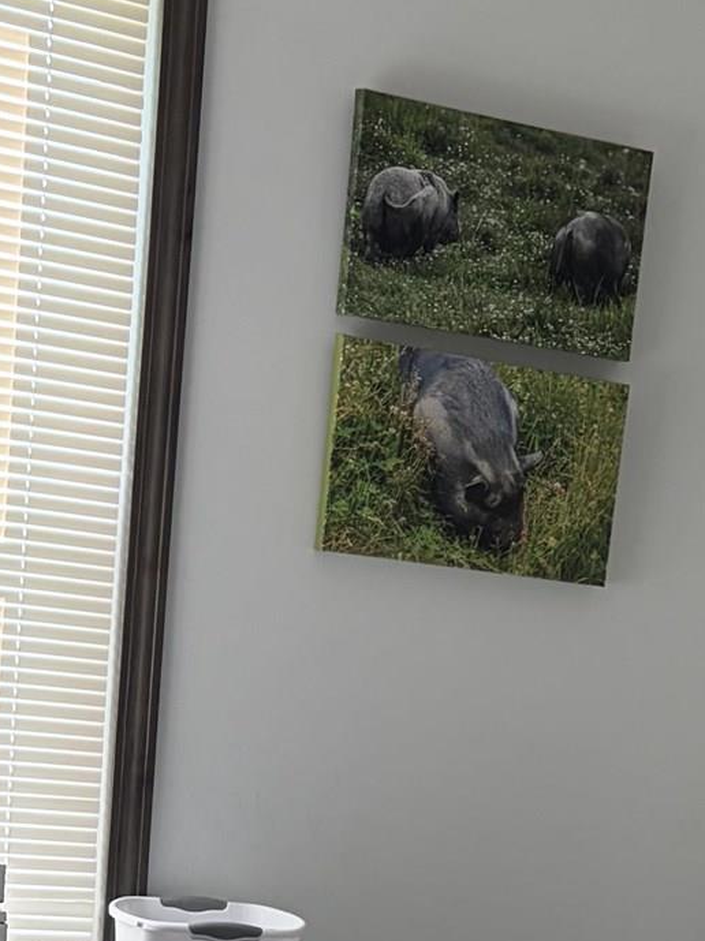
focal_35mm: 87
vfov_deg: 21.5
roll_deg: -6.9
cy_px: 1005
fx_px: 2365
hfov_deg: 16.3
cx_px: 840
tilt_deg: -10.2
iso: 125
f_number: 1.6
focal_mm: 5.96
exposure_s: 1/236
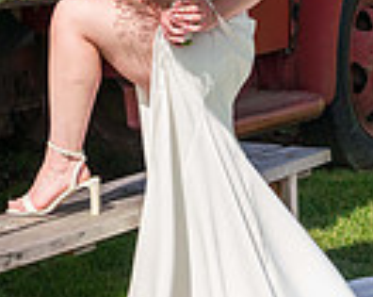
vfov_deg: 8.4
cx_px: -184
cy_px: -61
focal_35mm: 182
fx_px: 2005
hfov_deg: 10.3
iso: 400
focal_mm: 44
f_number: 3.2
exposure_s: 1/8000
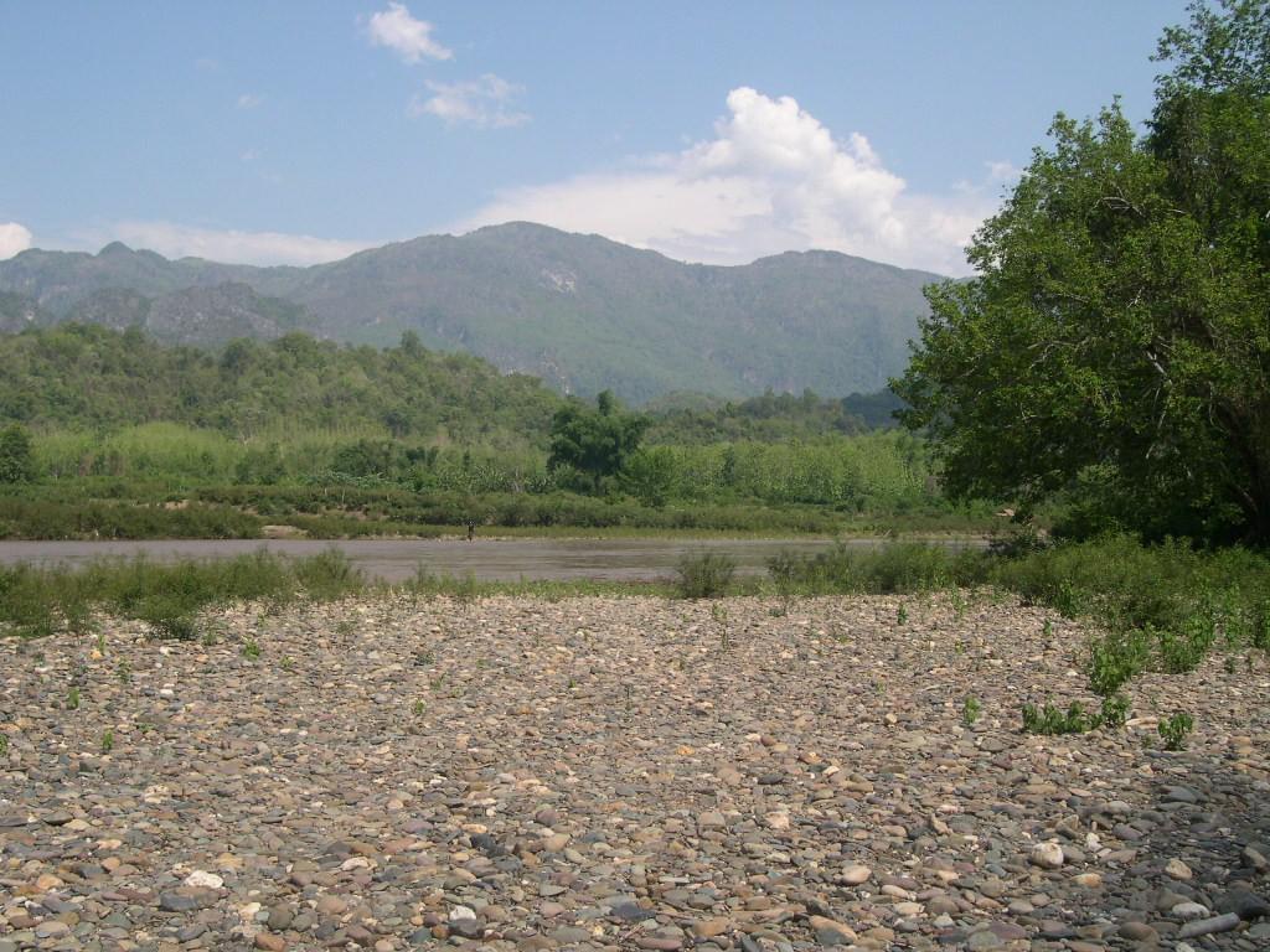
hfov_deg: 49.0
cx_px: 635
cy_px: 476
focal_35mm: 38
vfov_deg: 37.7
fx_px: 1394
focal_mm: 8
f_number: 7.6
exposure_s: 1/187
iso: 100
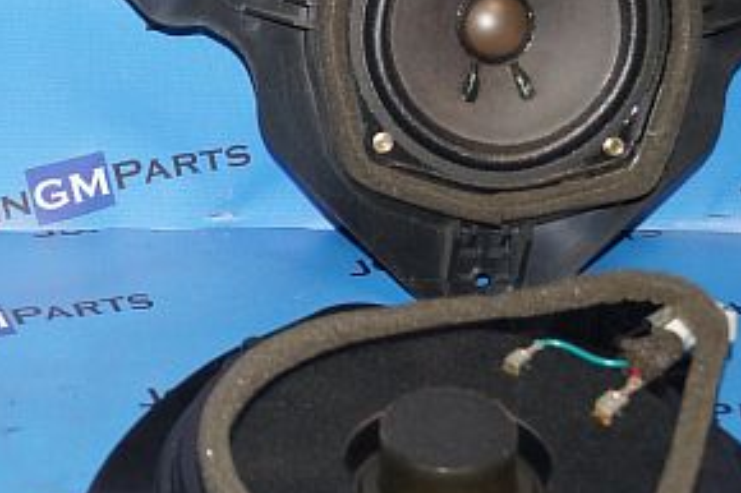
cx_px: 28
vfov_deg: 11.8
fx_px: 2386
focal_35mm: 116
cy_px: 180
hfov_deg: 17.3
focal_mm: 28
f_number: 4.5
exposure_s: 1/60
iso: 800
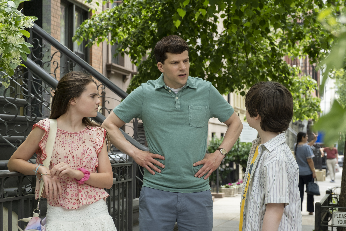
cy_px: 116
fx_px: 798
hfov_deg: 24.5
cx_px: 173
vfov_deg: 16.5
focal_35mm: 83
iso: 400
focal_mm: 55
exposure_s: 1/250
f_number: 5.6
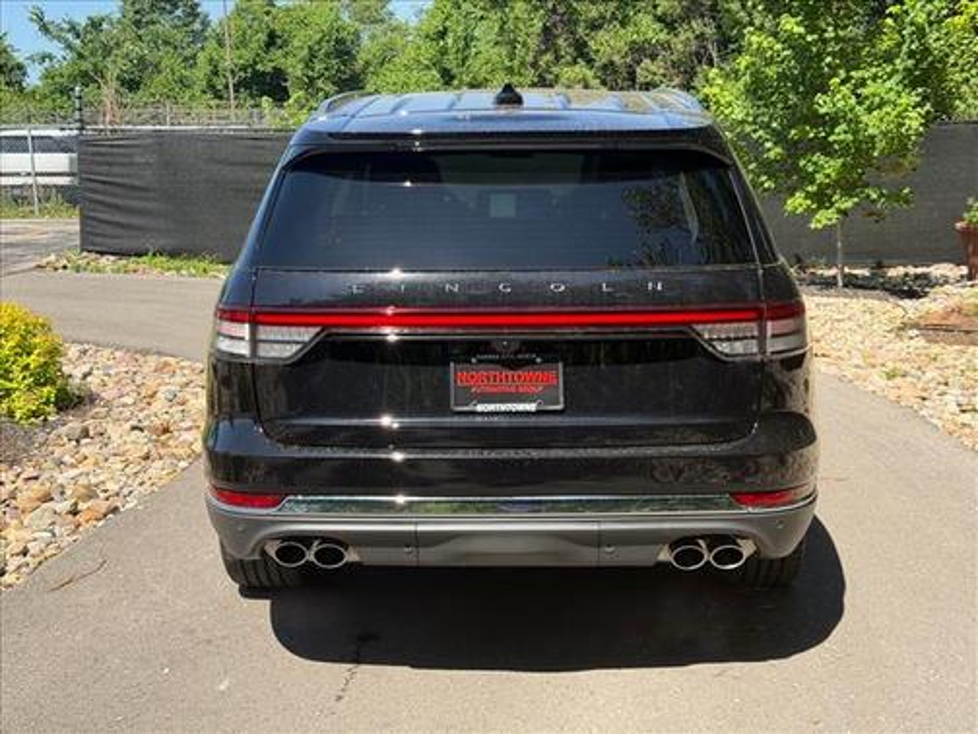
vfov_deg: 30.3
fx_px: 1356
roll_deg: +2.1
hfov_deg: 39.7
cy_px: 367
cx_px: 489
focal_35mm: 48
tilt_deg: -7.7
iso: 80
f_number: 1.78
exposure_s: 1/2415
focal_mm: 6.76
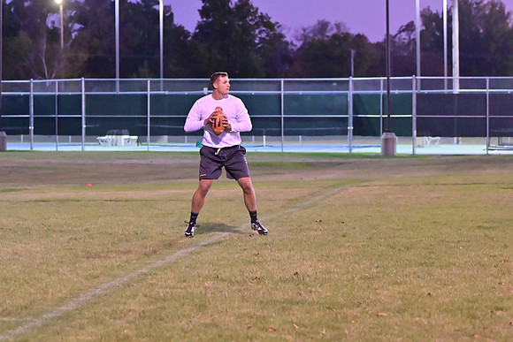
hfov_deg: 13.7
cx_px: 256
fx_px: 2138
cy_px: 171
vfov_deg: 9.2
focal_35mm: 150
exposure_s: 1/400
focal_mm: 100
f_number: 4
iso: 6400
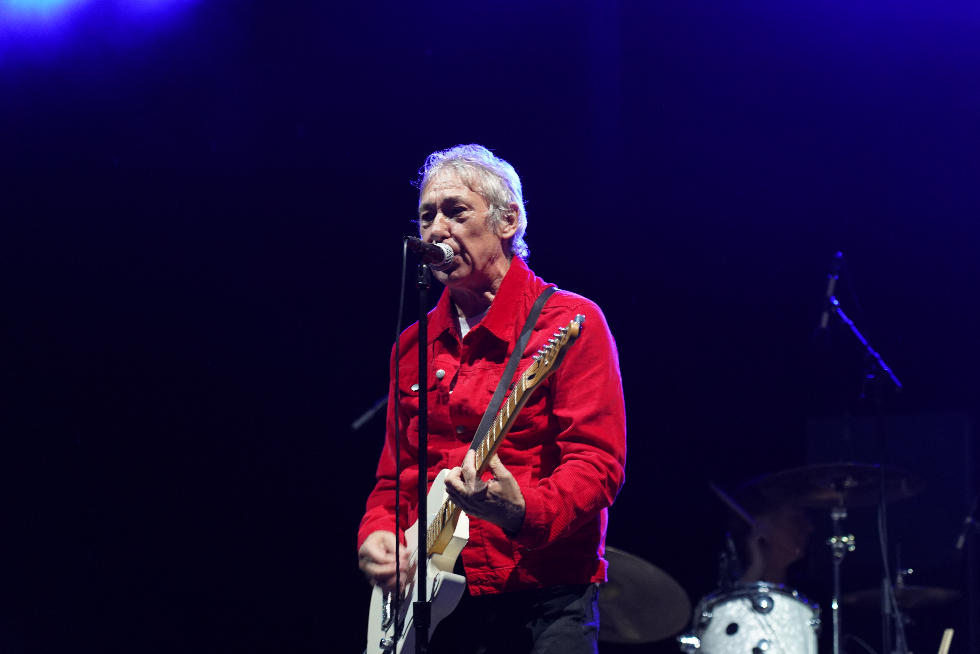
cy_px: 327
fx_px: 2858
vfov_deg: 13.0
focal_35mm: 105
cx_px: 490
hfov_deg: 19.5
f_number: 4
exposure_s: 1/160
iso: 2500
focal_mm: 105
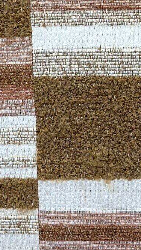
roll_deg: +0.7
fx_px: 1335
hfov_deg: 6.0
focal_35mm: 201
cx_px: 118
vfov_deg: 10.7
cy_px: 41
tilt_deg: -16.8
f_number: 1.78
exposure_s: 1/170
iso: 100
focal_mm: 6.86
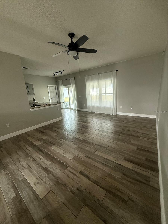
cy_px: 112
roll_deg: +3.2
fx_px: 91
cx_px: 84
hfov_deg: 85.7
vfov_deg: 102.1
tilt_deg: -11.7
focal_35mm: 14
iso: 320
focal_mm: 2.22
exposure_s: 1/79
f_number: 2.2
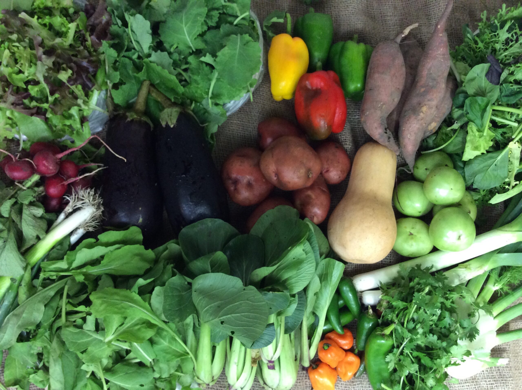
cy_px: 195
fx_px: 497
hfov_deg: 55.4
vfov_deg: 42.8
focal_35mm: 33
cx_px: 261
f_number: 2.4
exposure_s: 1/24
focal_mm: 3.3
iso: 200
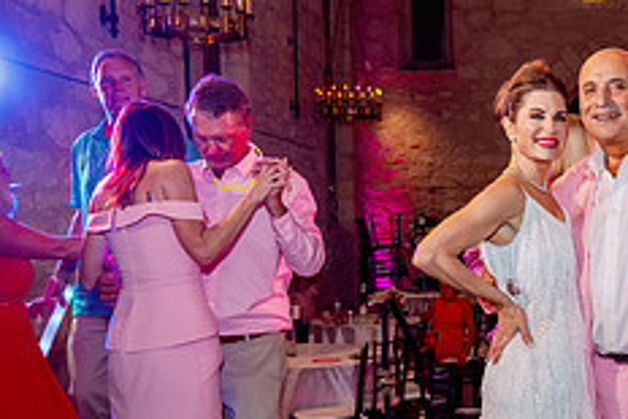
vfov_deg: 22.5
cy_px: 299
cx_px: 609
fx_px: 1047
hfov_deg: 31.2
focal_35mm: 60
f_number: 3.5
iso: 1600
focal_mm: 24
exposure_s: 1/160
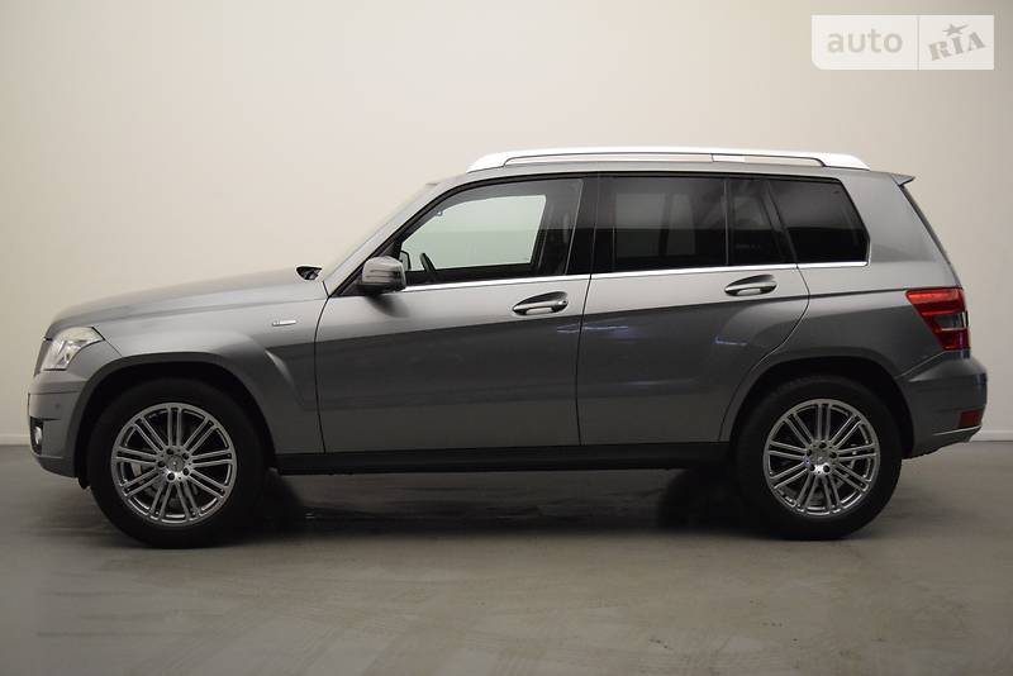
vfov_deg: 31.9
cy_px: 338
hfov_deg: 46.4
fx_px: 1182
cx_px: 506
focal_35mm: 42
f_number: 4.8
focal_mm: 28
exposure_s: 1/90
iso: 3200
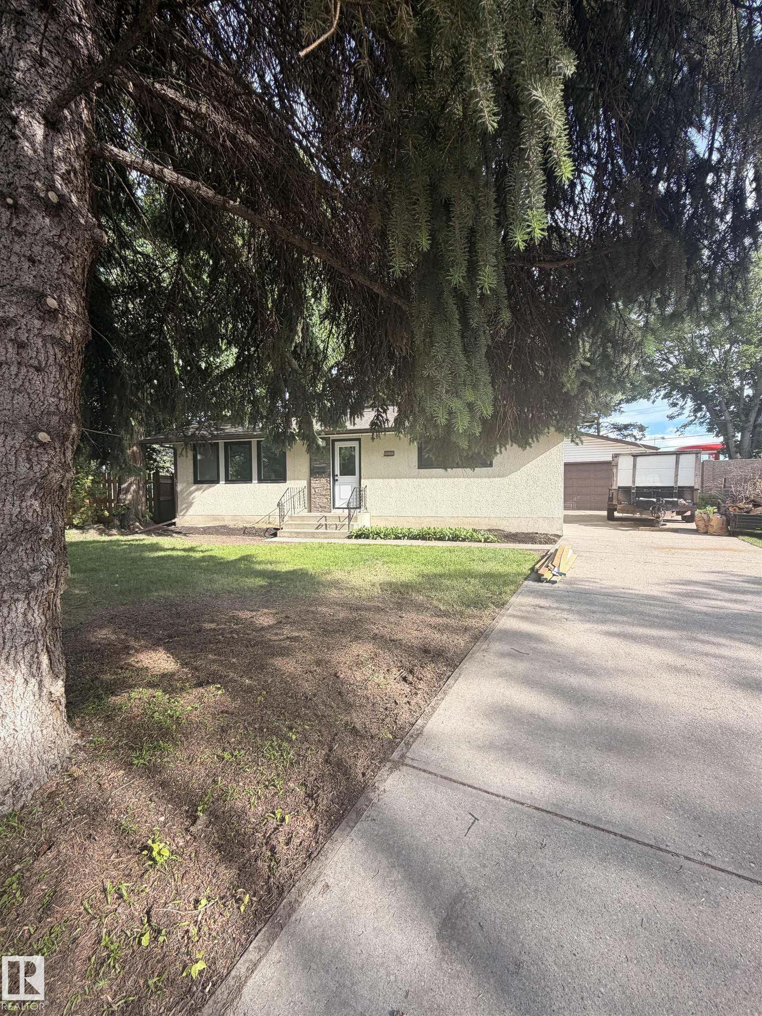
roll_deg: +0.7
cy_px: 508
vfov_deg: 102.1
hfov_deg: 85.7
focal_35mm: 14
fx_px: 411
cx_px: 381
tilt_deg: -1.6
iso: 50
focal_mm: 2.22
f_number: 2.2
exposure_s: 1/315
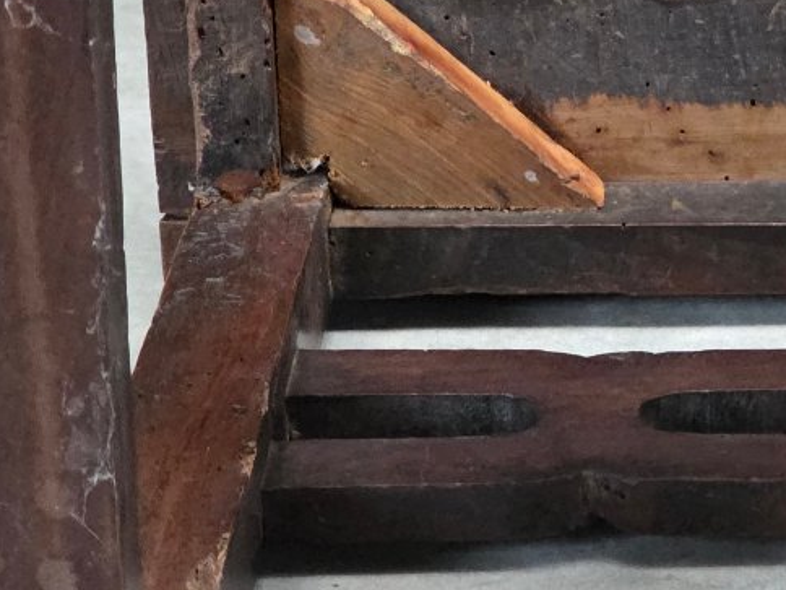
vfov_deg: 8.7
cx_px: 864
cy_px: 138
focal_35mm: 171
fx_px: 3883
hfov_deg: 11.4
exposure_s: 1/33.3
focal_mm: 7.9
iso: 2000
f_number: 2.4
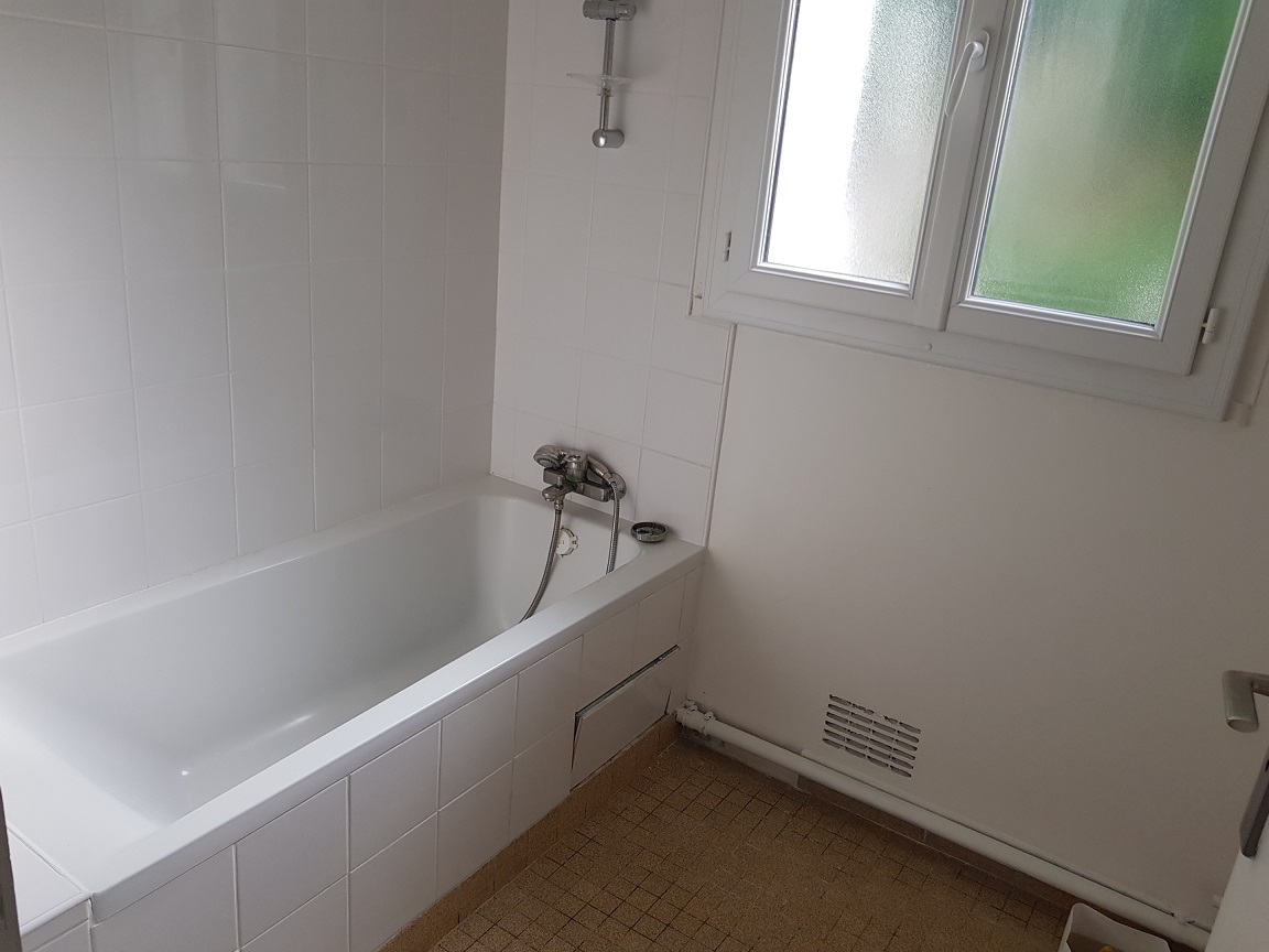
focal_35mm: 26
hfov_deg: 67.3
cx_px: 634
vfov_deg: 53.1
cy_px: 476
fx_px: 953
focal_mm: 4.2
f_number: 1.7
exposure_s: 1/100
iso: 80
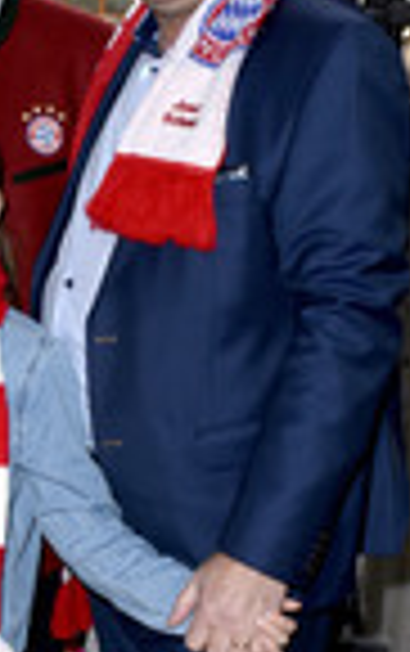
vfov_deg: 24.1
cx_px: -108
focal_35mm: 84
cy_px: 553
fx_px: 1497
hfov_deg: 15.0
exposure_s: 1/160
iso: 200
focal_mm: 20
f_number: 6.3
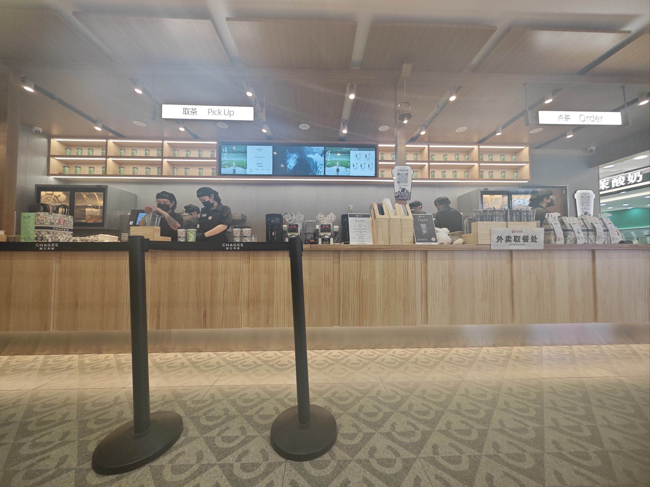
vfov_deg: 94.5
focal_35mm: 12
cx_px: 325
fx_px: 225
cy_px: 244
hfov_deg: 110.5
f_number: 1.8
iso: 50
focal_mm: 2.03
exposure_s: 1/100
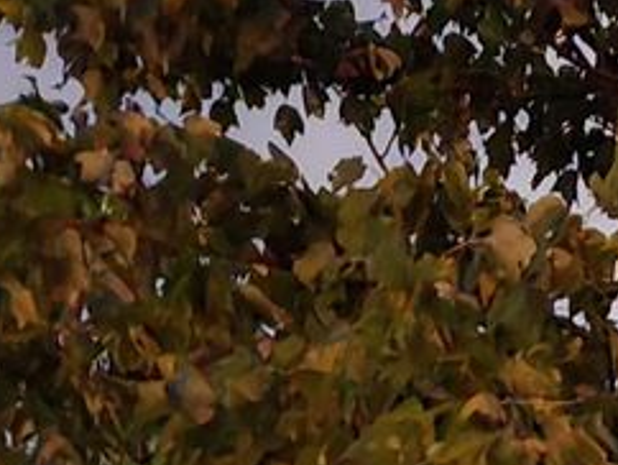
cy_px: 1002
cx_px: 1210
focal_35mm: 114
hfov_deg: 14.5
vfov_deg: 11.4
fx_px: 2037
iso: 2000
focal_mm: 5.4
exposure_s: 1/2
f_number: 1.8
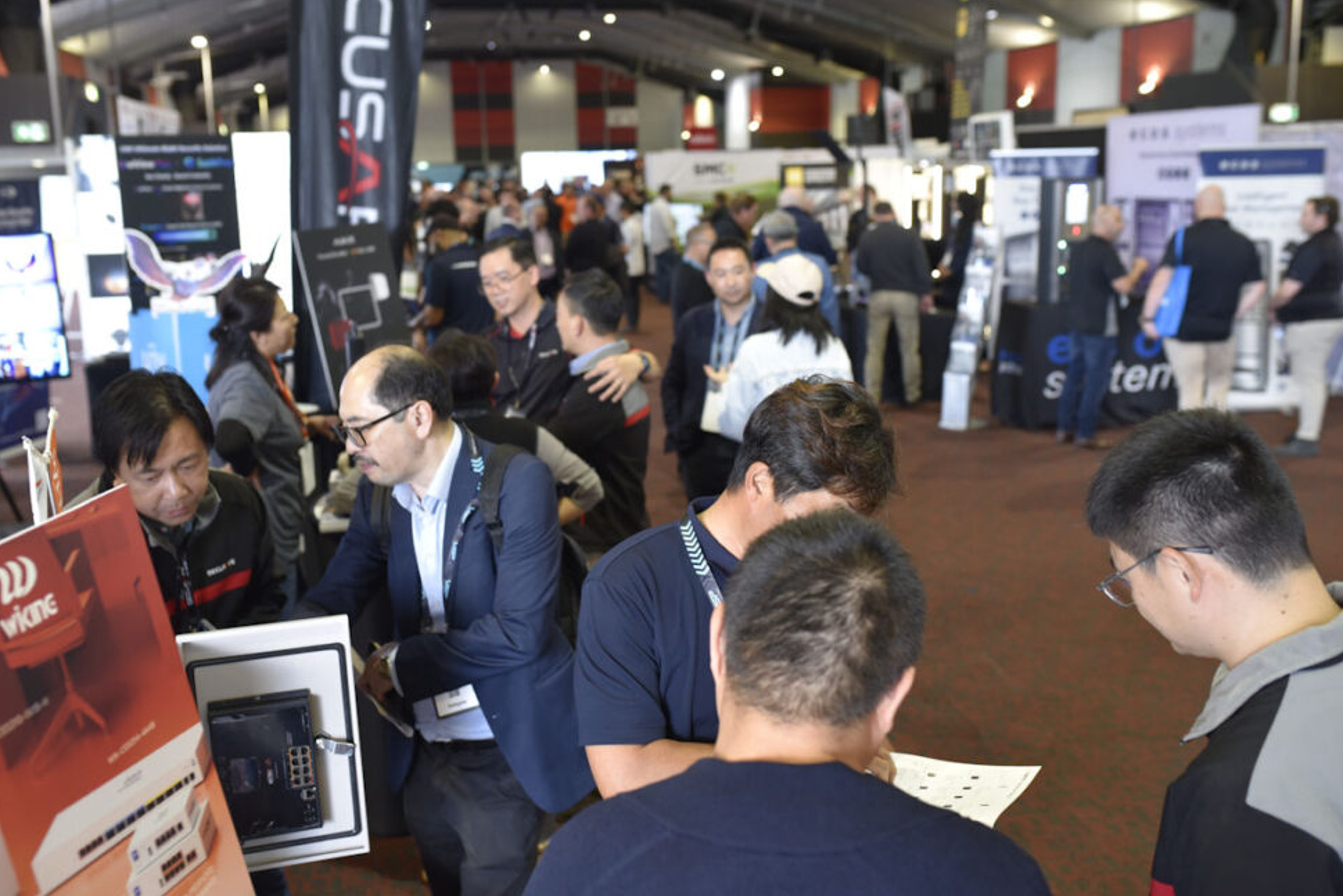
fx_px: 1381
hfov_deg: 51.9
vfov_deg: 36.0
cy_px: 453
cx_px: 646
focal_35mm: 37
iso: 800
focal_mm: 35
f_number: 3.2
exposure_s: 1/60
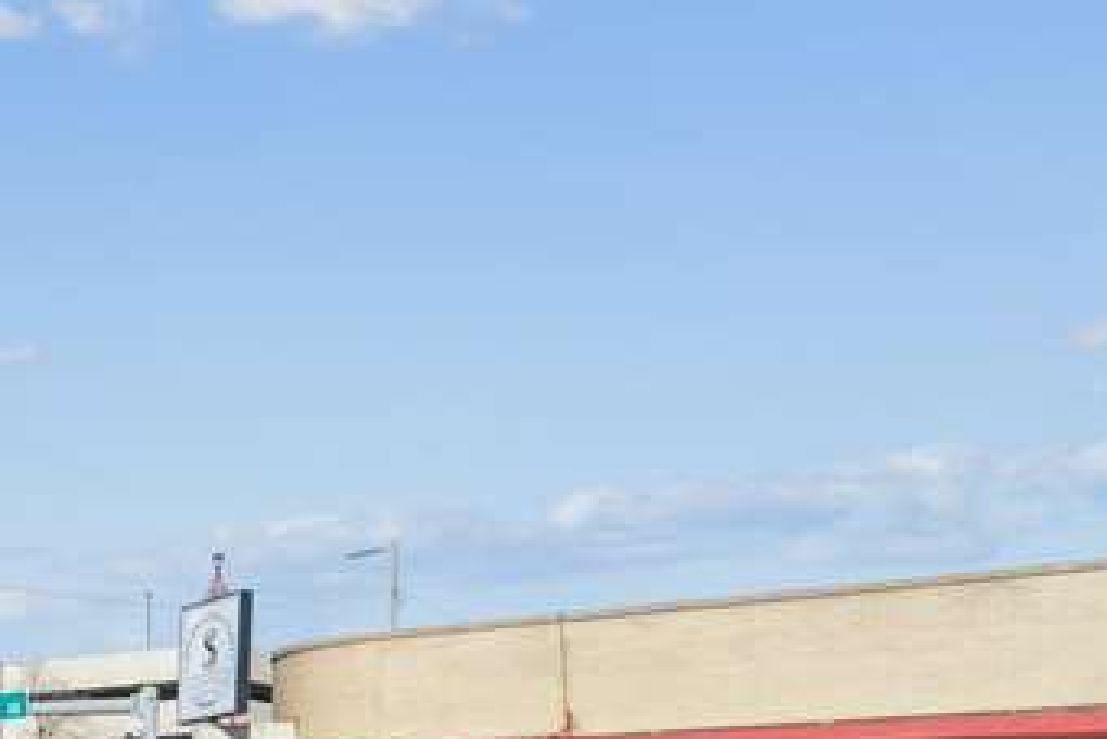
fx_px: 1969
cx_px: -729
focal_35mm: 64
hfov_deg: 22.7
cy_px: 920
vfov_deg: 19.8
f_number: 10
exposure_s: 1/1250
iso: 400
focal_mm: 17
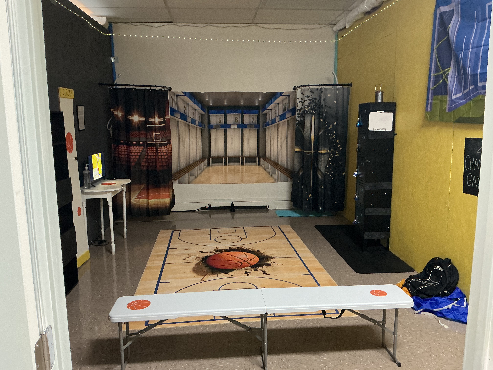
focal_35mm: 29
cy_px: 185
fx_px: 413
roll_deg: +0.7
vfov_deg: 48.2
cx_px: 246
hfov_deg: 61.7
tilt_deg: -9.7
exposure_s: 1/30
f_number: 1.8
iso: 250
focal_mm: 3
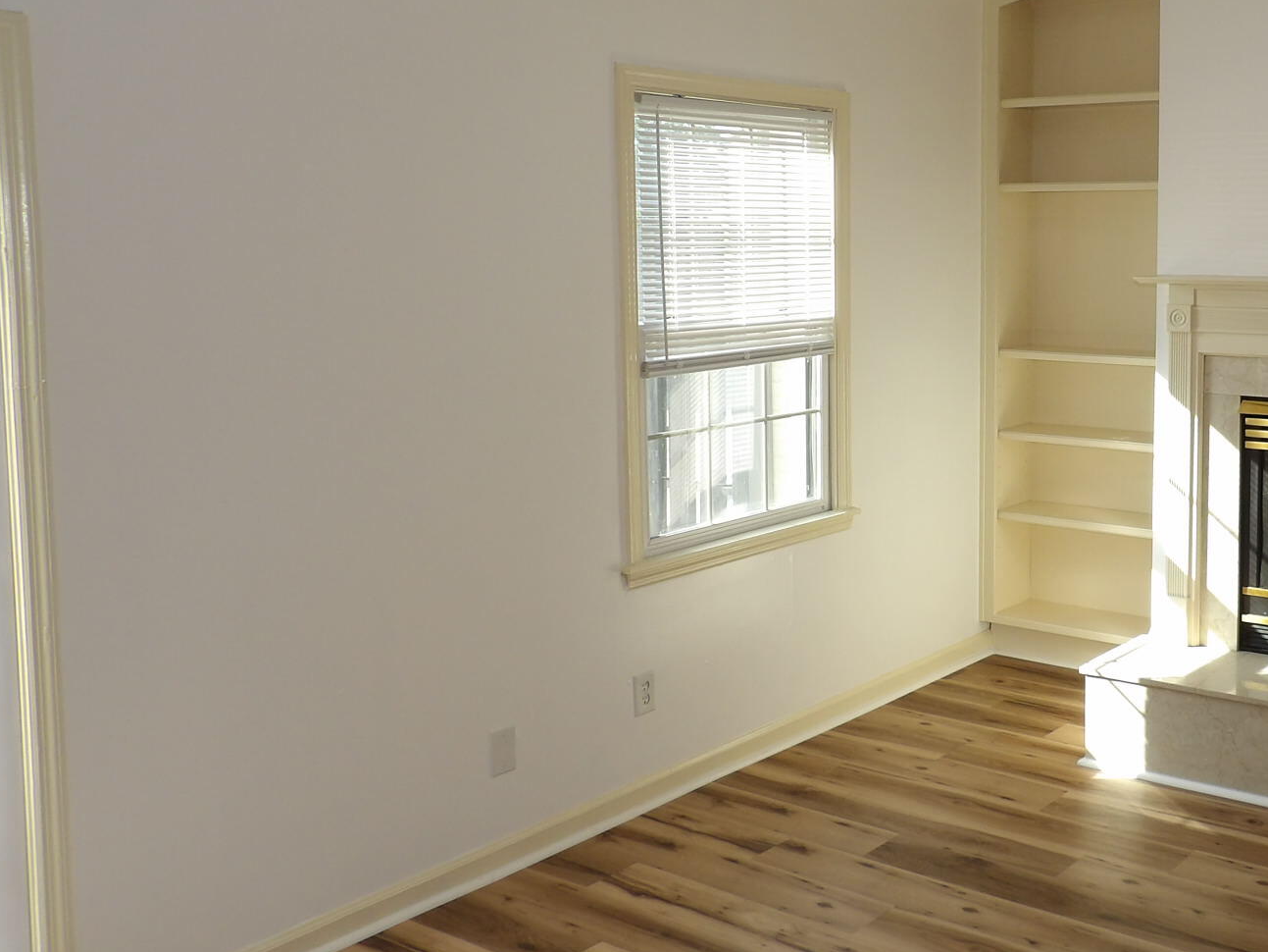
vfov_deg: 37.6
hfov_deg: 46.8
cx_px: 980
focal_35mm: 38
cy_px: 382
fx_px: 1392
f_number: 3.2
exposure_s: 1/93
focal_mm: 4.3
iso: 100
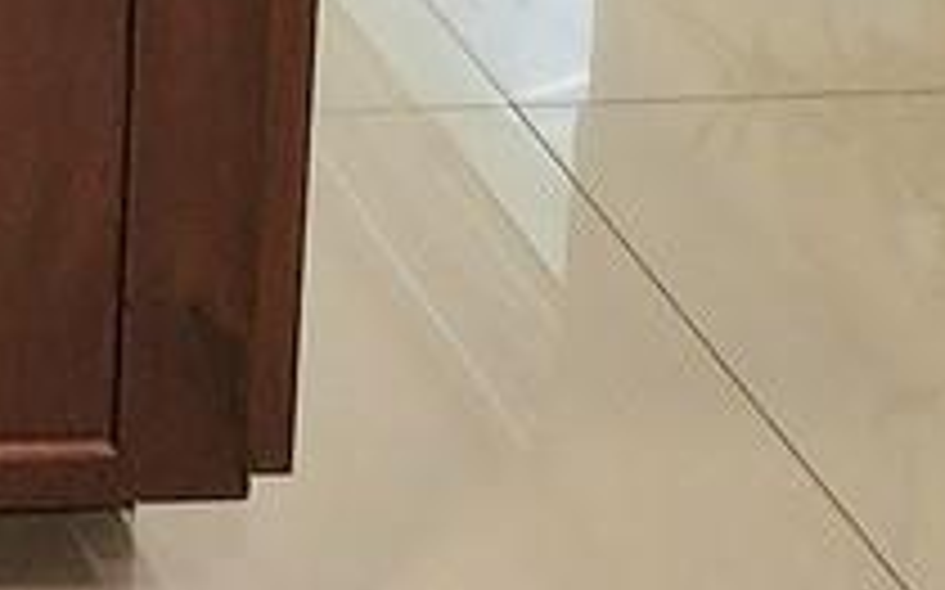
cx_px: -1480
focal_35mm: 105
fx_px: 2703
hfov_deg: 13.2
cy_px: -1784
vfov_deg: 7.9
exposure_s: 1/60.2
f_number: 2.2
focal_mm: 2.2
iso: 64
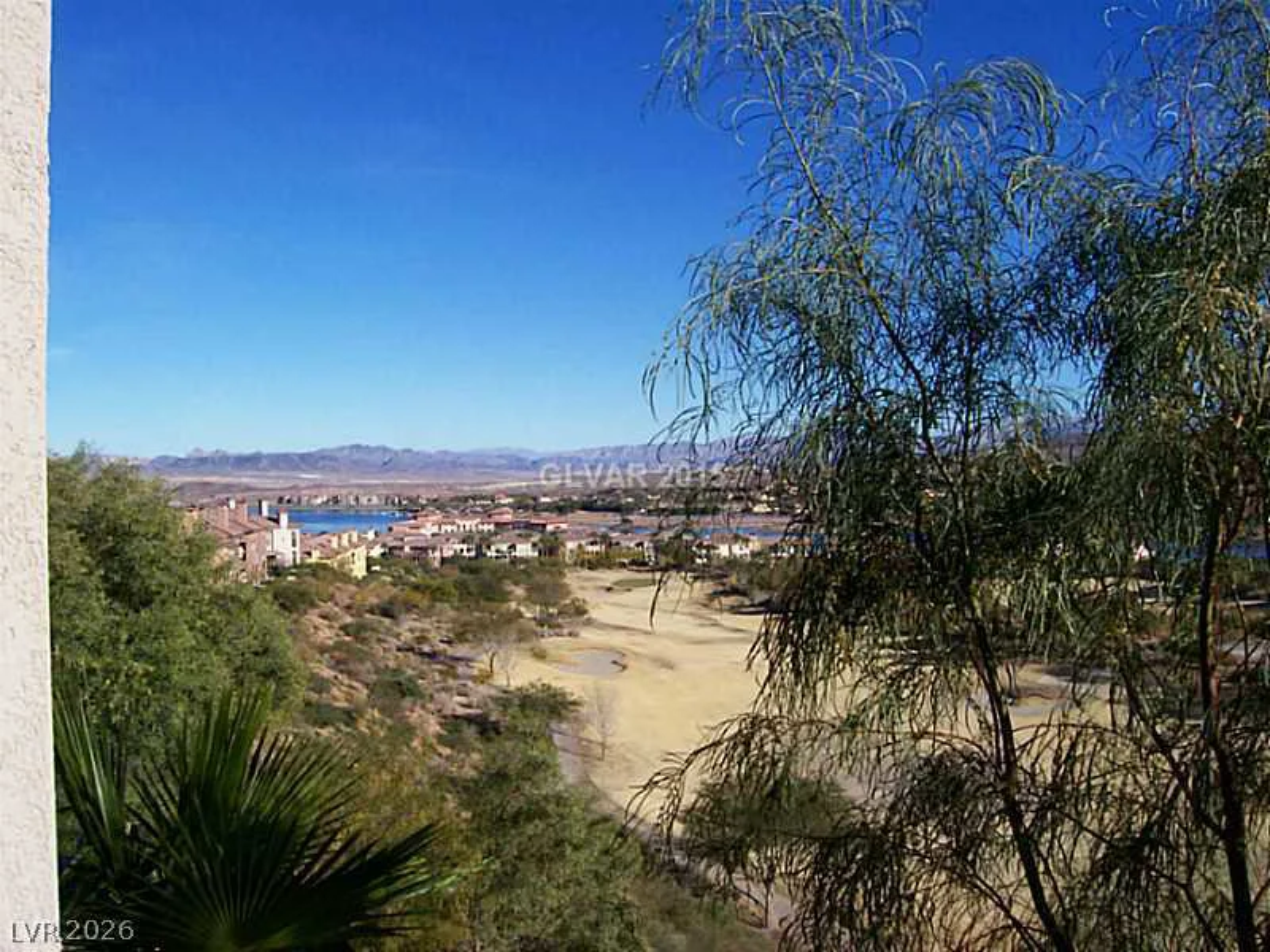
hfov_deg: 54.0
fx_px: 1247
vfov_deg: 41.8
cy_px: 476
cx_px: 635
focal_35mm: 34
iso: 80
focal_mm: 5.6
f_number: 5.1
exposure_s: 1/579
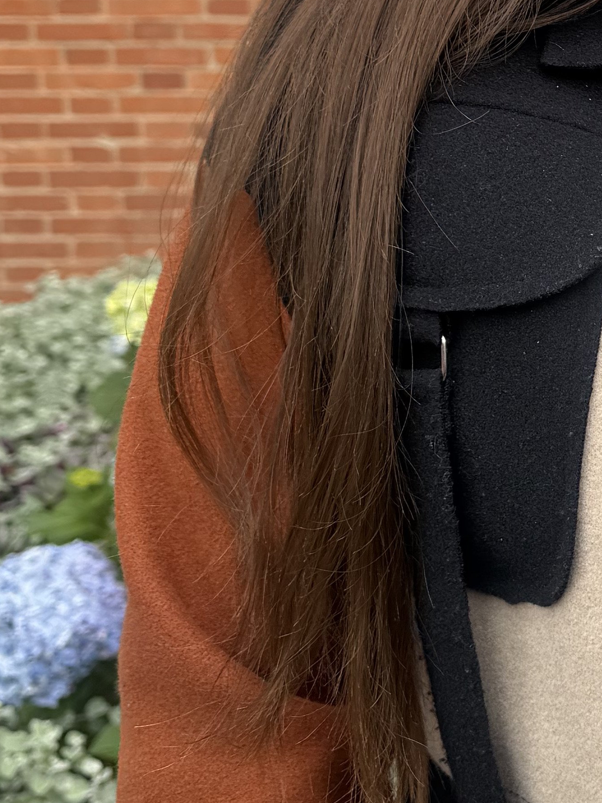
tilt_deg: -8.6
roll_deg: +0.0
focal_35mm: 77
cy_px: 148
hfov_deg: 17.4
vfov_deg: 24.9
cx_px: 885
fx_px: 1785
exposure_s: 1/943
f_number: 1.78
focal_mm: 6.76
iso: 80
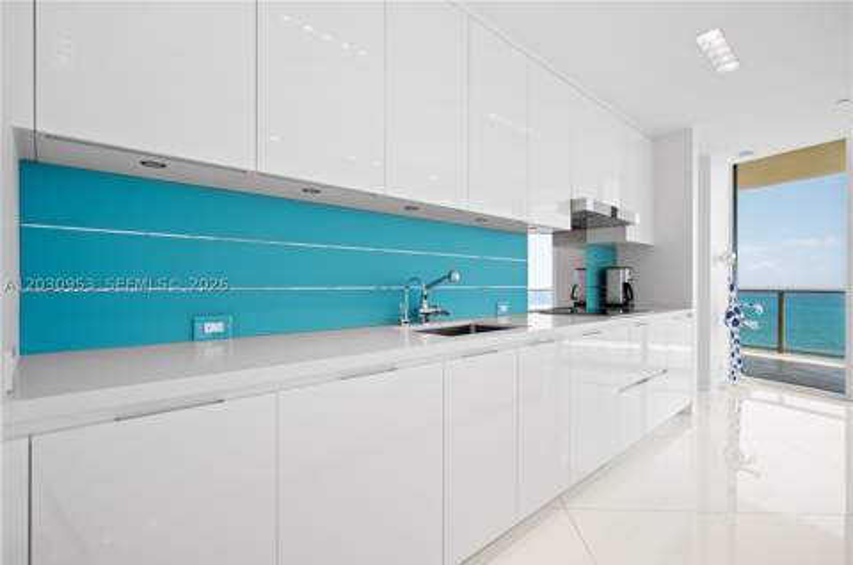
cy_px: 282
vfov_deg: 70.2
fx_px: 402
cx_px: 426
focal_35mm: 17
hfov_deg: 93.4
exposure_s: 1/60
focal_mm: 17
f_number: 4
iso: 200
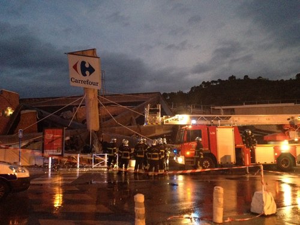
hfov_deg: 52.6
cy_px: 112
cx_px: 150
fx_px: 303
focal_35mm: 35
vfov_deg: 40.7
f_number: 2.4
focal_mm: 4.28
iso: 800
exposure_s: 1/15
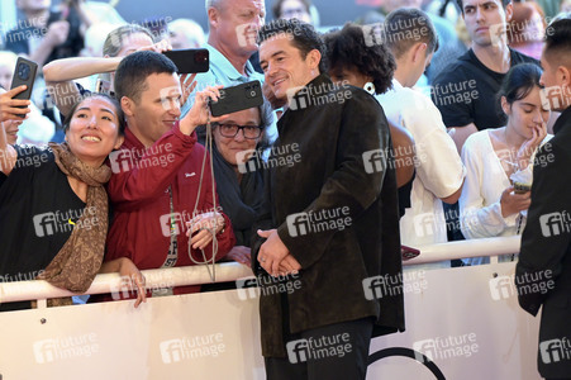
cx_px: 286
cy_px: 190
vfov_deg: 6.9
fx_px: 3170
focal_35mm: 200
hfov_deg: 10.3
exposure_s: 1/400
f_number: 5
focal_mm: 200
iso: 1250
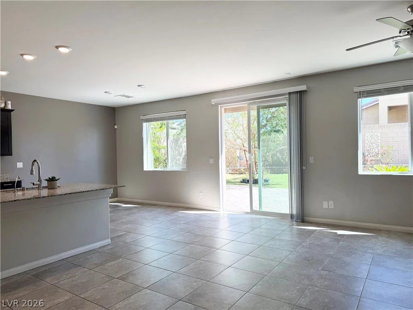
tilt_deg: -1.0
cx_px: 206
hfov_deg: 71.6
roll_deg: +0.8
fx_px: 286
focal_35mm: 24
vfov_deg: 56.8
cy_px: 155
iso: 100
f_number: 1.78
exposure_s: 1/478
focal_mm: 6.76
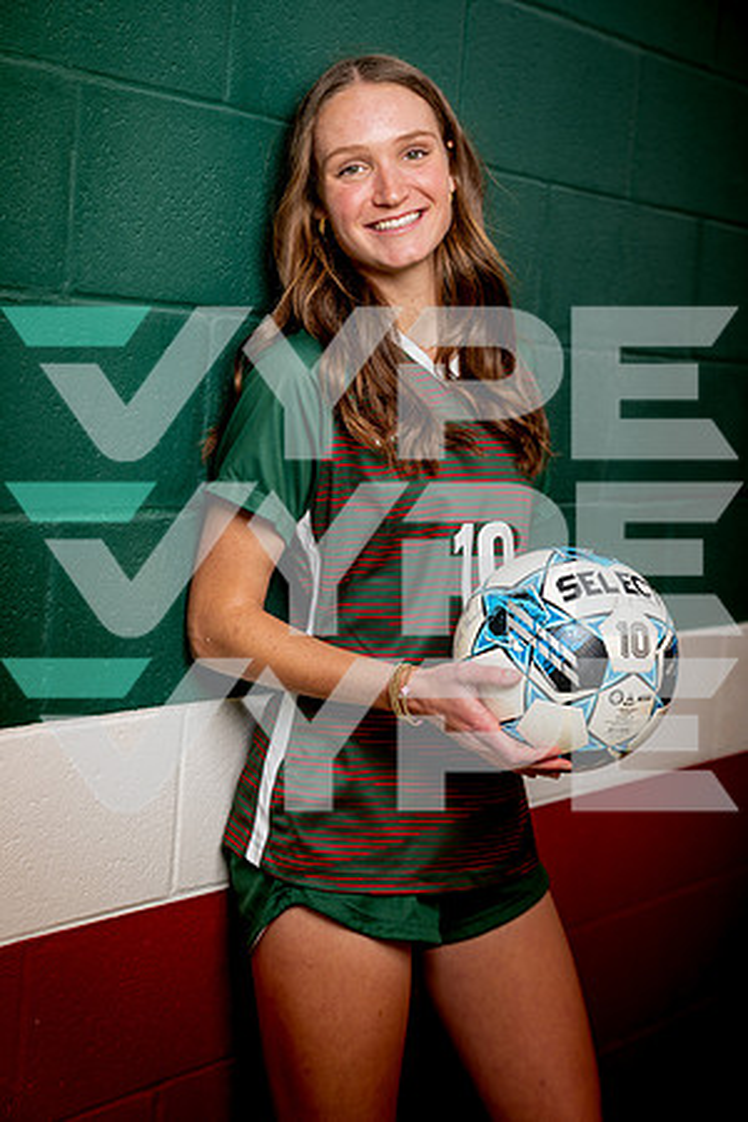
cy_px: 561
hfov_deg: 23.0
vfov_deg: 33.9
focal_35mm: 59
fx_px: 1839
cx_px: 374
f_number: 4
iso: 100
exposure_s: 1/800
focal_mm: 59
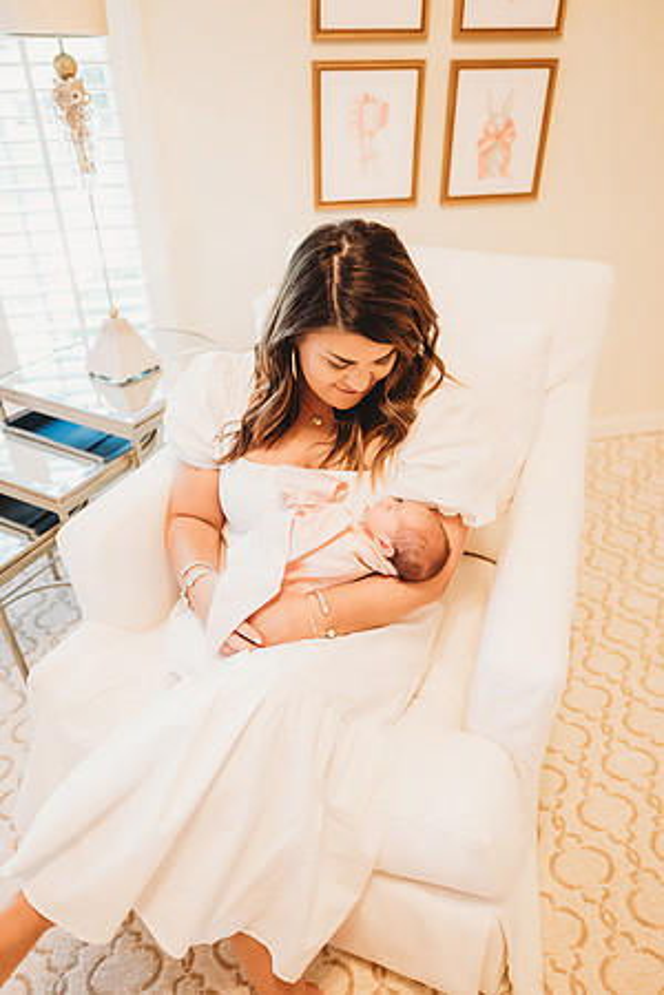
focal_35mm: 24
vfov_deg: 73.7
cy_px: 498
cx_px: 332
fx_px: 664
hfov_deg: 53.1
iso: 2000
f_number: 2.5
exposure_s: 1/160
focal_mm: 24
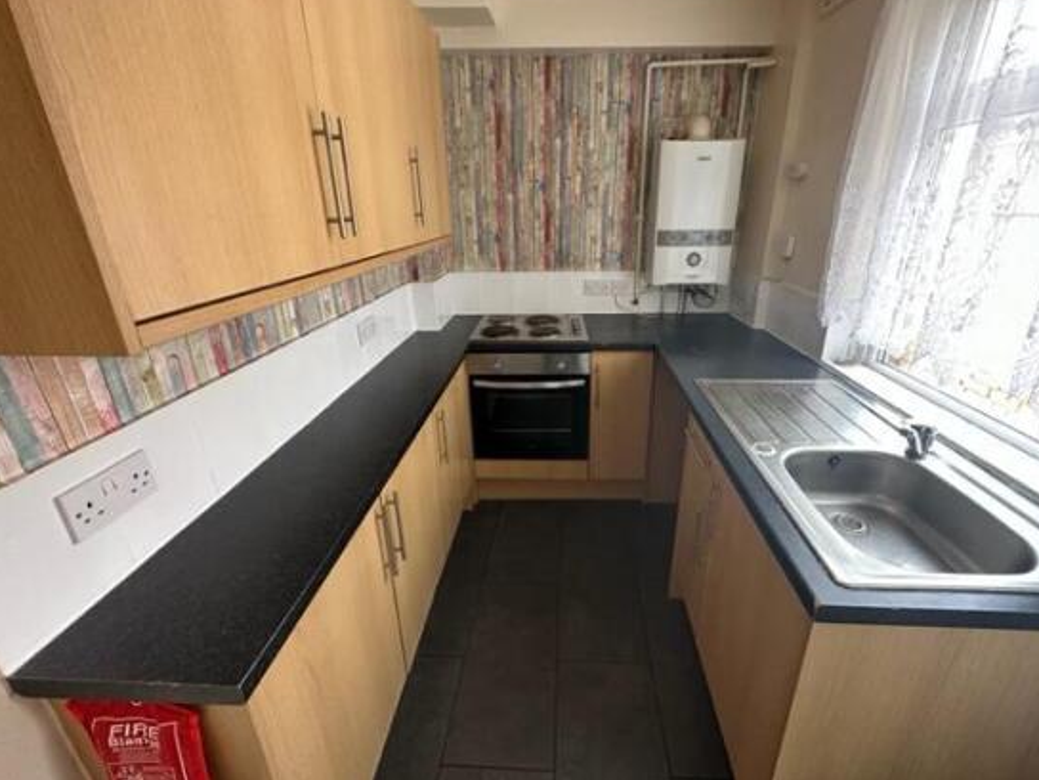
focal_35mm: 15
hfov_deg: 98.1
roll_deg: +0.5
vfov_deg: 81.6
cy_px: 364
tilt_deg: -18.4
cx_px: 547
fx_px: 450
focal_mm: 2.22
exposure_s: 1/100
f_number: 2.2
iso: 250
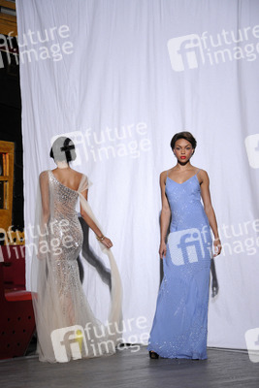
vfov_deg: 23.4
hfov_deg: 15.7
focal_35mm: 87
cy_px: 194
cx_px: 130
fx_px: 938
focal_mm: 58
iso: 1000
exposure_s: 1/320
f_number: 5.6
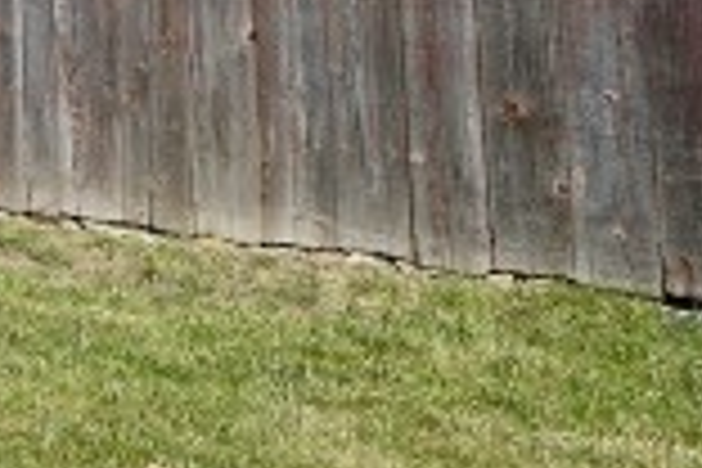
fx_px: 2008
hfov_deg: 10.4
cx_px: -1586
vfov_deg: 11.8
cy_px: -486
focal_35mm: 103
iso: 100
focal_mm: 14
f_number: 9
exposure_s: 1/125
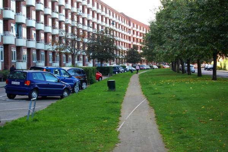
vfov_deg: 16.5
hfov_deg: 24.6
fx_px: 522
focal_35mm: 82
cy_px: 76
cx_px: 114
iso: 400
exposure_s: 1/125
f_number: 5.6
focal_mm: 55
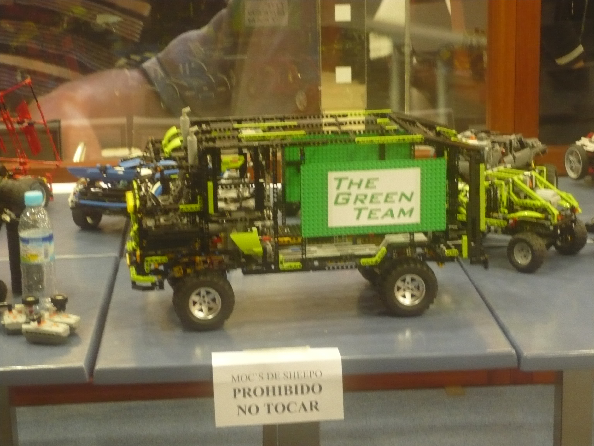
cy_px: 223
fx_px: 1476
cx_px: 297
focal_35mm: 86
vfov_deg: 17.2
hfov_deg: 22.8
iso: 400
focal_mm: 14.3
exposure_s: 1/4
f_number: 4.5
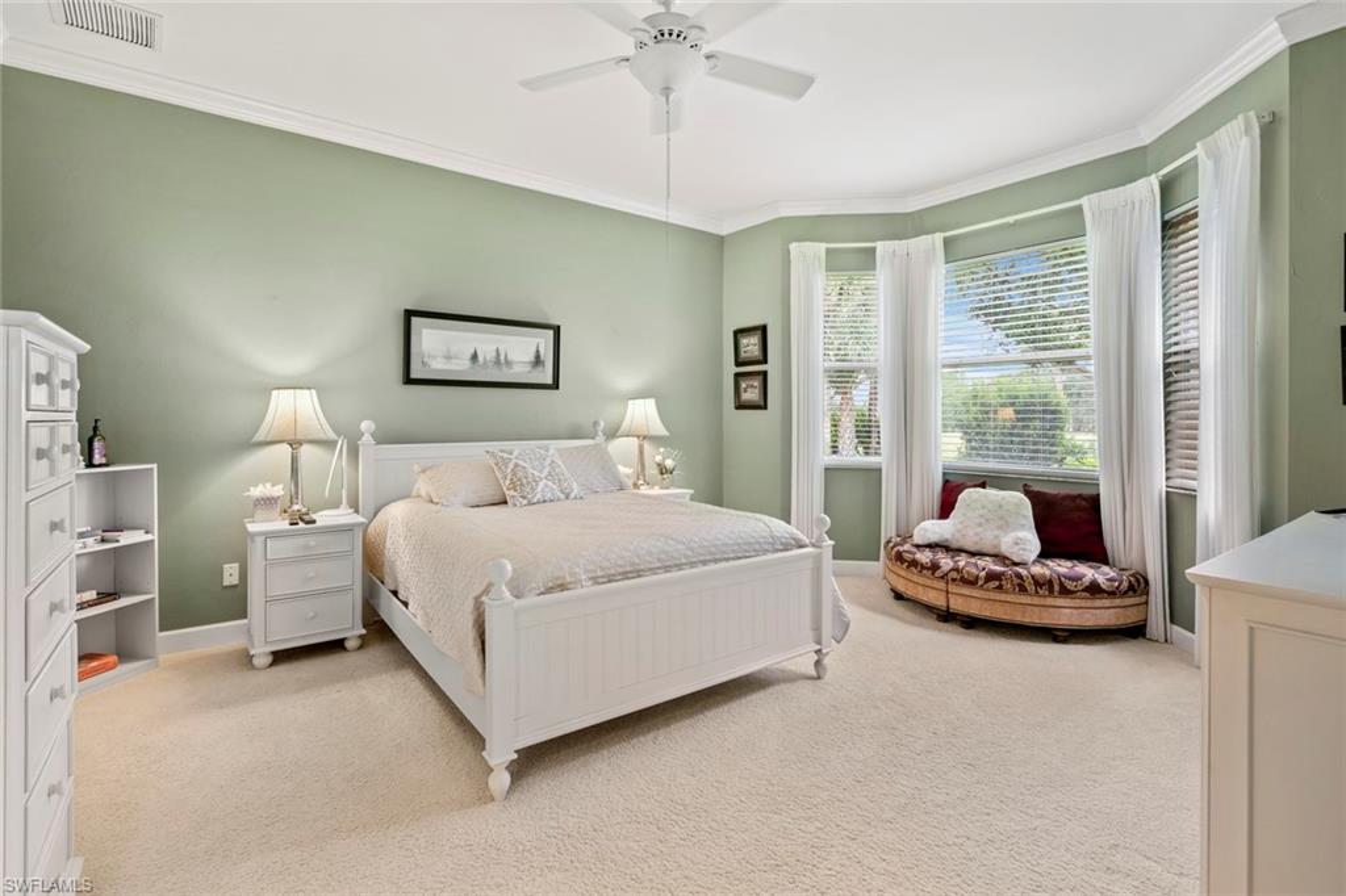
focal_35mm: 16
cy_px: 448
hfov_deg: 96.8
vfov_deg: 73.7
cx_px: 673
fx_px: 598
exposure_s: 1/1.25
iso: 320
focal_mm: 16
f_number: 11
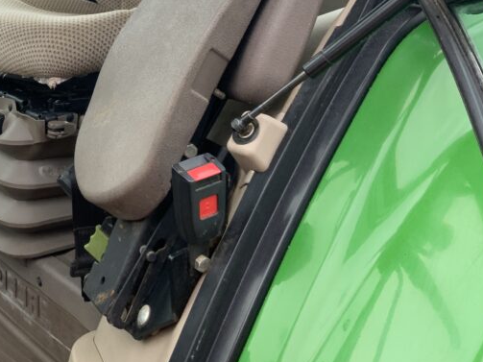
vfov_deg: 24.2
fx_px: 823
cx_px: 18
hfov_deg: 30.7
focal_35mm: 59
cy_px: 44
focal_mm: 3
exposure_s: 1/235
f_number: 1.8
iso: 16
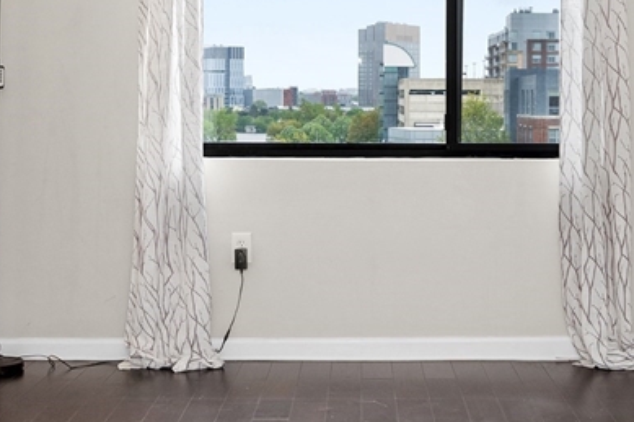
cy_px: 108
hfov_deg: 25.6
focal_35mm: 79
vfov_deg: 17.2
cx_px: 380
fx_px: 1391
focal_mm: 20
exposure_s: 1/80
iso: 160
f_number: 7.1
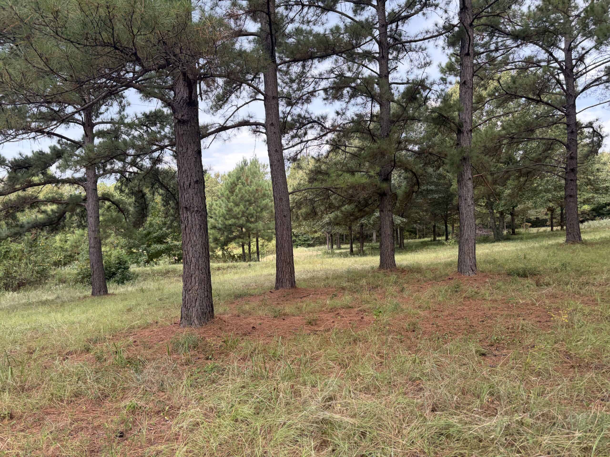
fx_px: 458
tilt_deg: +0.0
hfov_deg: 67.3
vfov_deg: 53.1
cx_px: 305
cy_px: 228
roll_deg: +3.4
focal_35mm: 26
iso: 64
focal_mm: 5.96
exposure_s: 1/193
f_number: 1.6
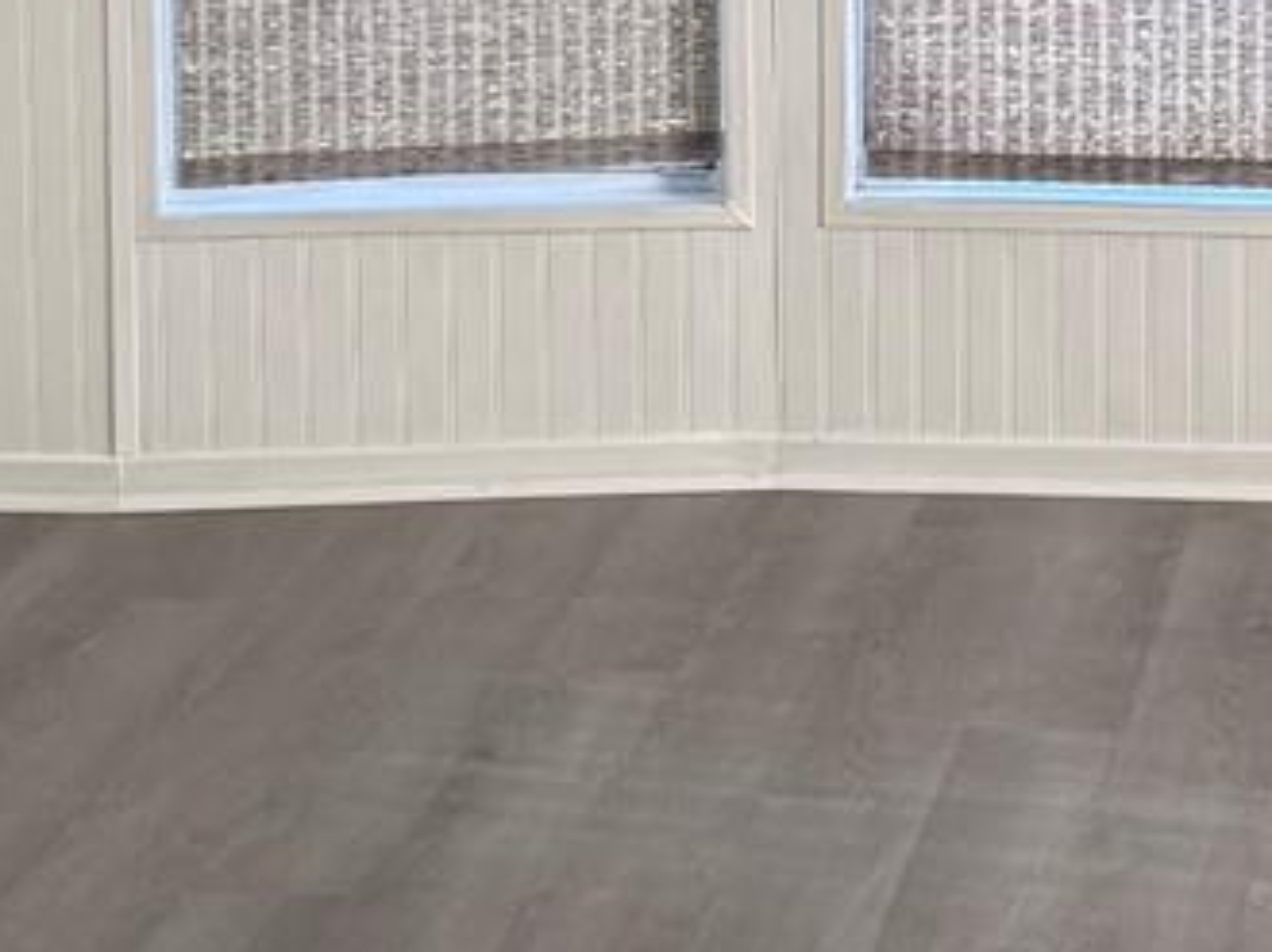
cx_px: 1245
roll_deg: -0.1
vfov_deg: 9.7
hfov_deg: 13.1
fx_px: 5471
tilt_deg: -5.1
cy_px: -328
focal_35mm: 149
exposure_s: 1/234
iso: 100
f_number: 1.78
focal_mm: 6.76
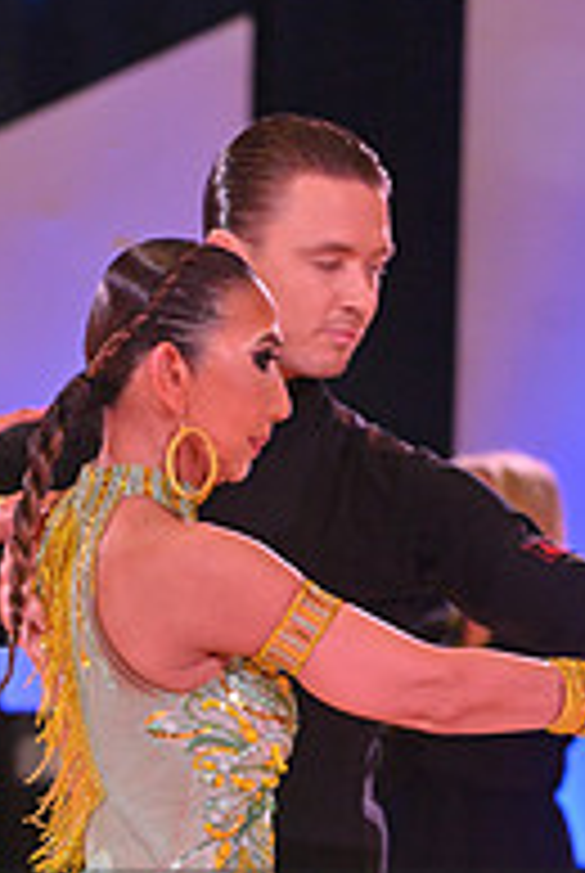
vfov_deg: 5.7
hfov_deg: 3.9
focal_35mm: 358
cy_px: 1022
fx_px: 8695
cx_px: 367
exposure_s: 1/400
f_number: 5
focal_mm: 120
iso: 2000
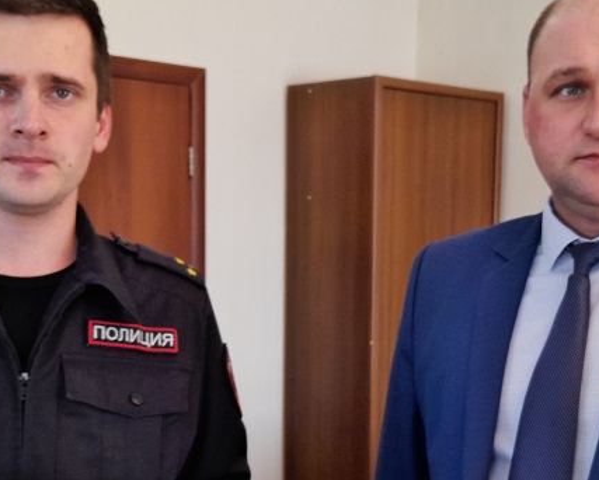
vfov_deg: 27.0
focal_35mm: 56
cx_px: 337
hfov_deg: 33.5
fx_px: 993
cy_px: 324
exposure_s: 1/50
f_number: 2
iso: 50
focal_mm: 4.6
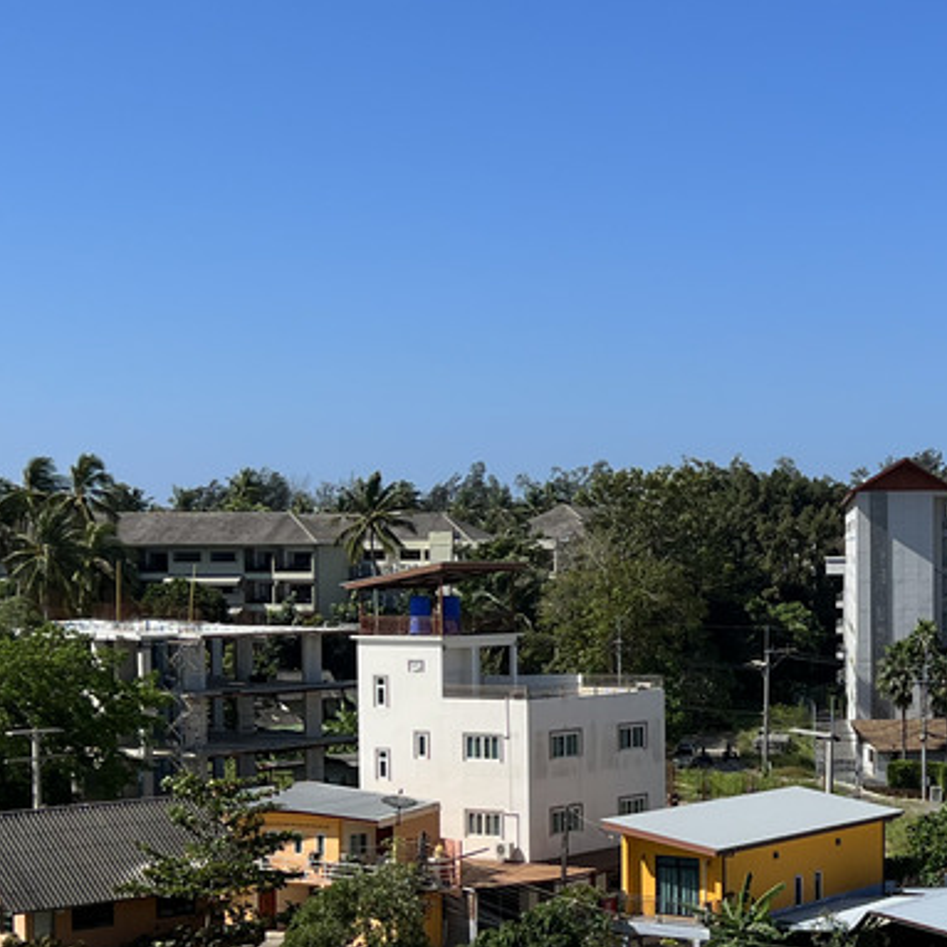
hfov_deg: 23.3
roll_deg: +0.8
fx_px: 2228
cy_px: 665
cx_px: 865
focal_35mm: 72
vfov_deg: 23.8
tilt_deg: -2.9
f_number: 1.5
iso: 50
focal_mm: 5.7
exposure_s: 1/5882
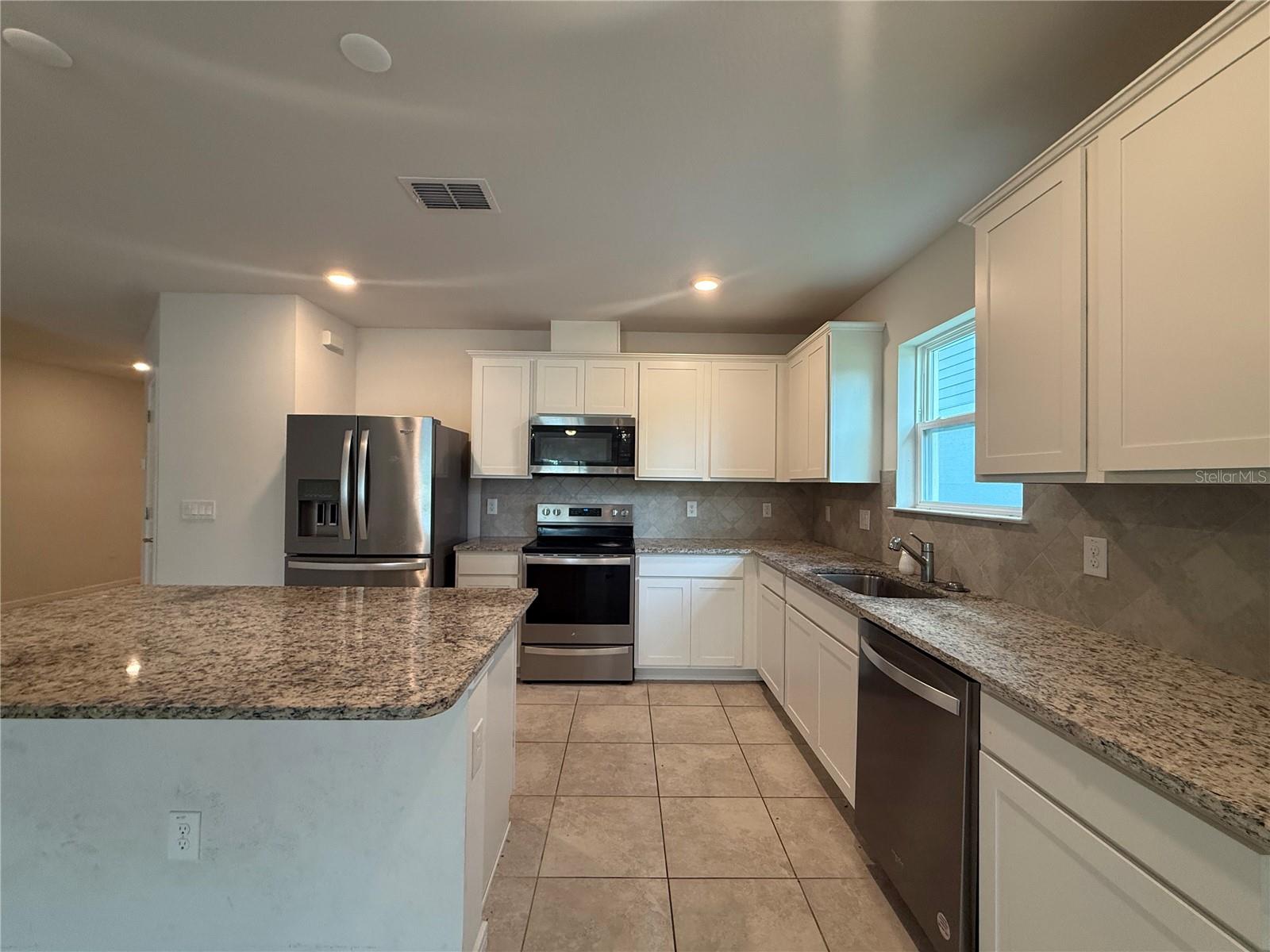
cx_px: 635
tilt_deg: +1.4
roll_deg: +0.3
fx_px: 514
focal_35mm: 14
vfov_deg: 85.7
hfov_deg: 102.1
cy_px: 476
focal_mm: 2.22
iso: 200
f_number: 2.2
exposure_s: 1/120
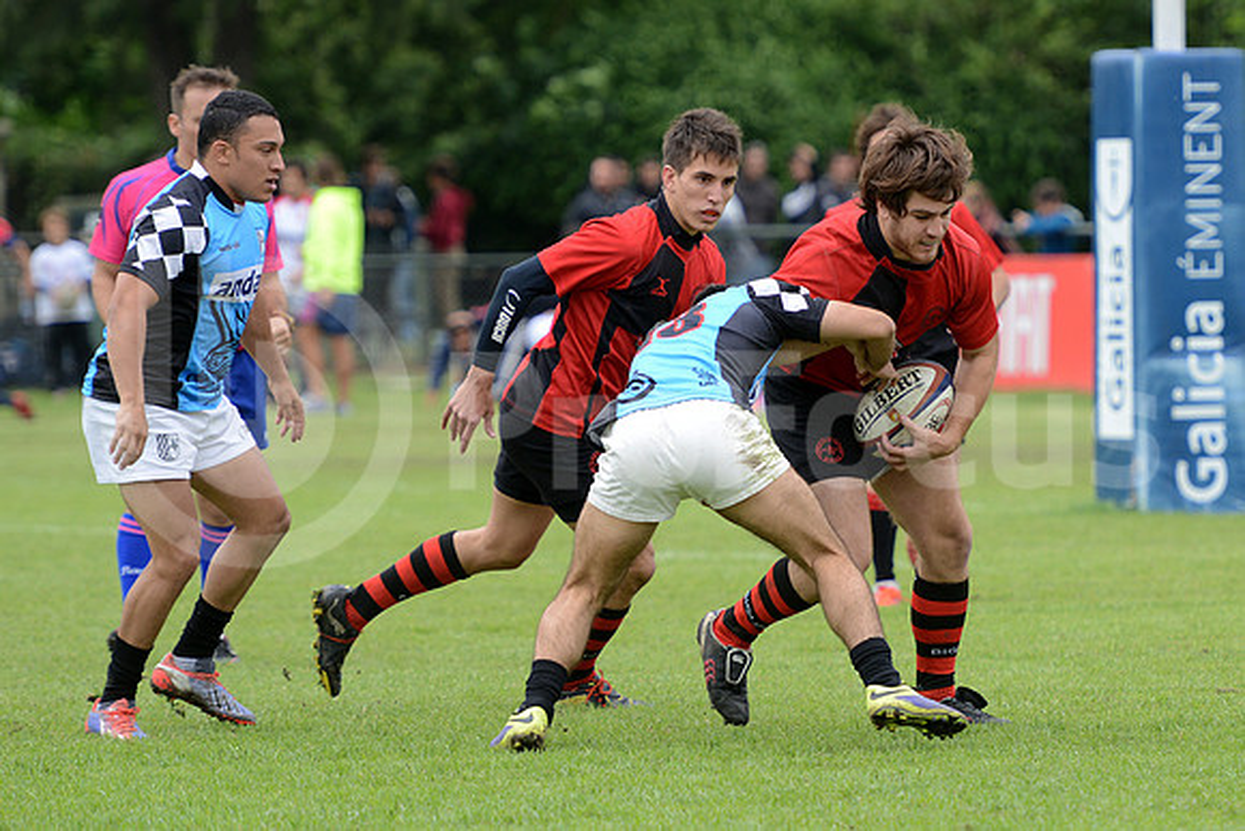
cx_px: 622
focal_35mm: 230
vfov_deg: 6.0
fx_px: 7956
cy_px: 416
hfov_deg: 8.9
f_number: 4
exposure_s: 1/800
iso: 400
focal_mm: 230
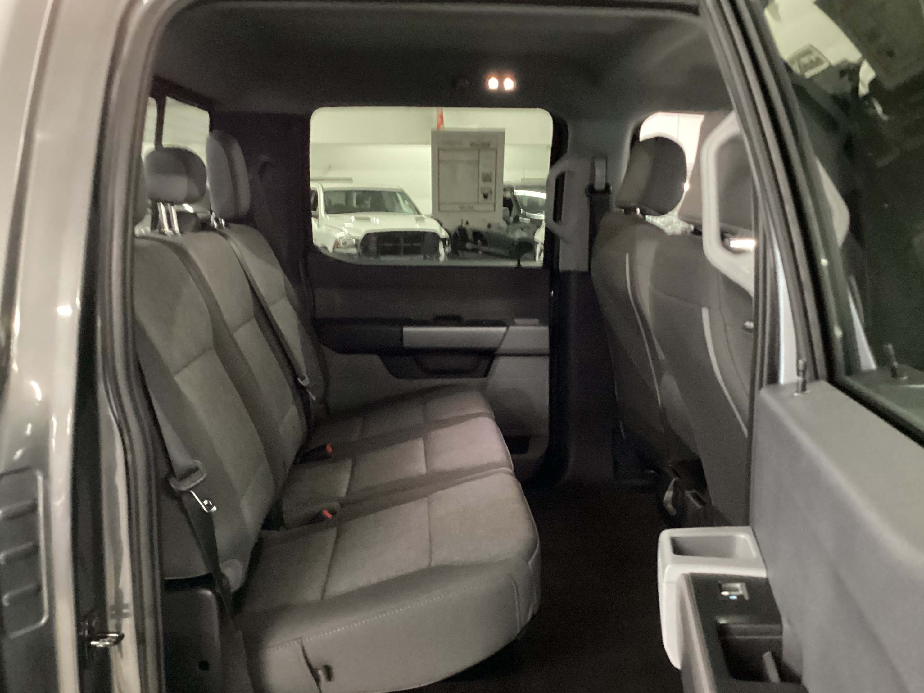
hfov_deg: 53.9
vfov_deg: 41.8
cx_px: 492
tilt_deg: -12.0
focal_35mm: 34
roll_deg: +0.2
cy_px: 367
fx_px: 908
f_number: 2.4
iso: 640
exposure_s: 1/17
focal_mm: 3.3
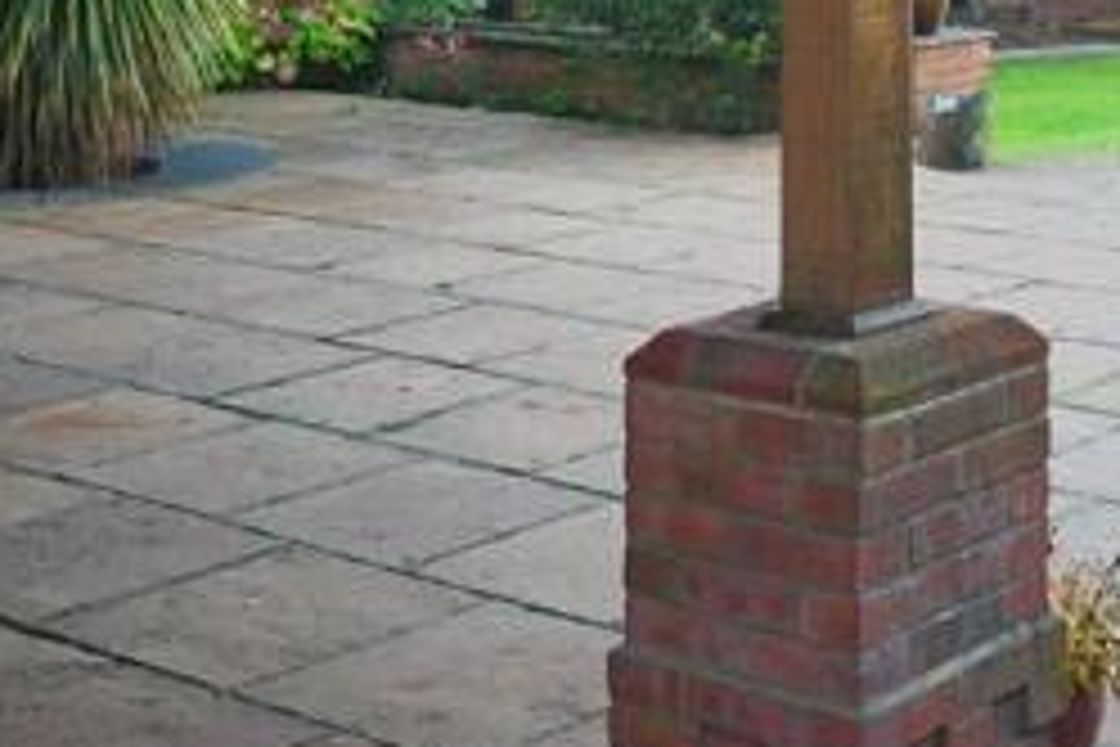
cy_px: -218
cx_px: 1107
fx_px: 2458
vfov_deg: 16.4
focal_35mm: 79
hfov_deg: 24.6
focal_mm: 20
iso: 200
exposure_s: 1/50
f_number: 7.1
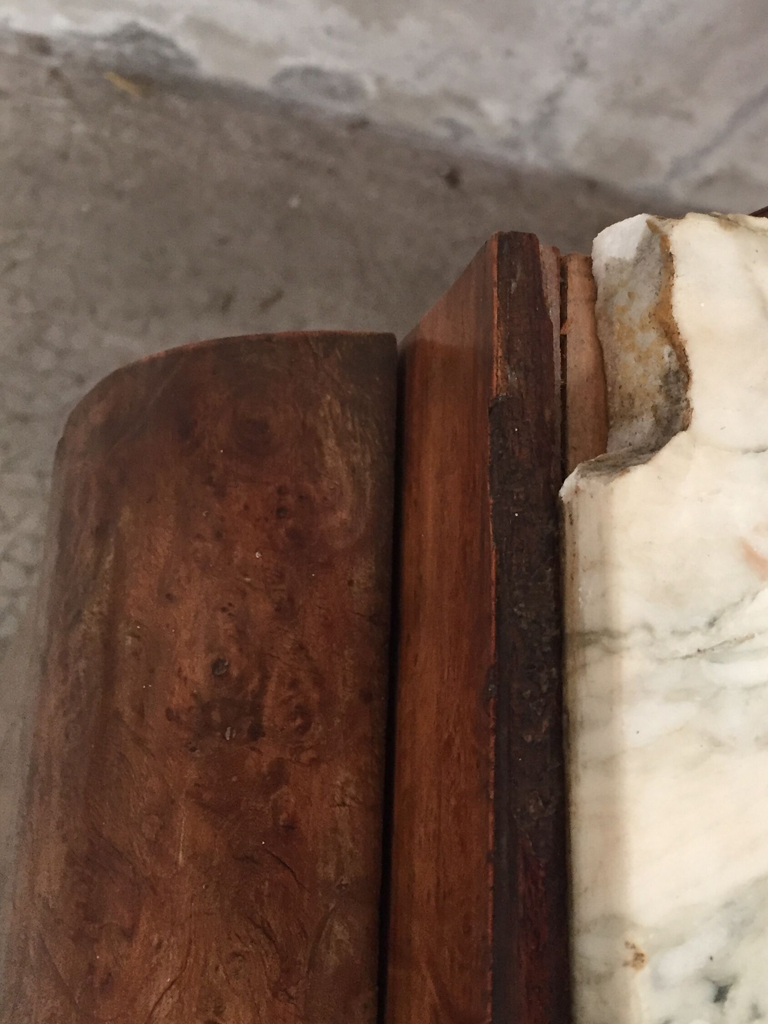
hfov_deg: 33.8
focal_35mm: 42
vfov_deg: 44.7
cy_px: 446
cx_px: 549
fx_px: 1243
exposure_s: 1/33
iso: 200
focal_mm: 4.15
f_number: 2.2
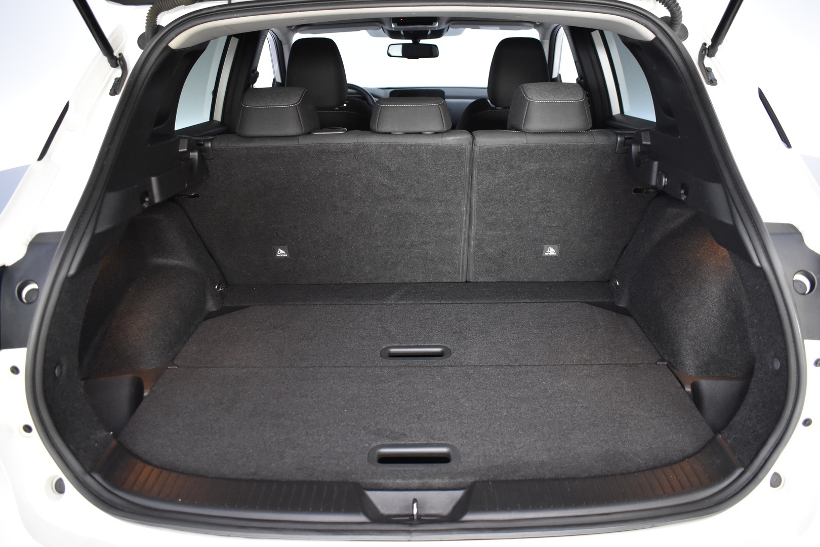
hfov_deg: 67.4
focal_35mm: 27
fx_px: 615
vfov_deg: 47.9
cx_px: 410
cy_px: 274
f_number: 3.5
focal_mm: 18
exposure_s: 1/30
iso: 1600
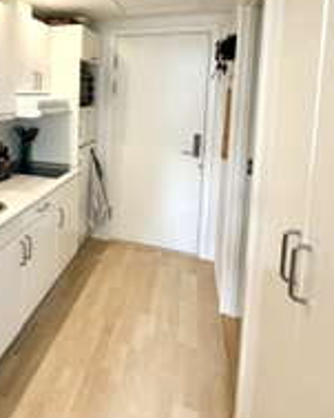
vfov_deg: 61.5
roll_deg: -0.5
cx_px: 61
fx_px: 334
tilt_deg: -4.2
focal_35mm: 27
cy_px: 119
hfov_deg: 49.6
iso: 320
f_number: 2.2
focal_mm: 2.22
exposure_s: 1/95
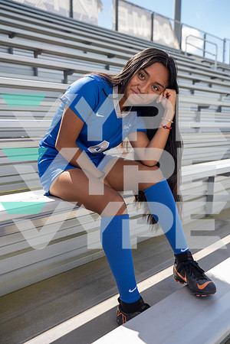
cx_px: 115
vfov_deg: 57.2
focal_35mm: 33
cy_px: 172
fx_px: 316
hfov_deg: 40.0
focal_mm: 33
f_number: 4
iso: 50
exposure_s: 1/250
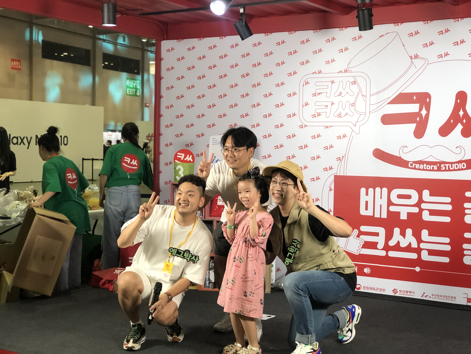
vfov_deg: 25.7
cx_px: 236
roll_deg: -1.3
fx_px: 776
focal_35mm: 57
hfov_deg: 33.8
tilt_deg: -3.5
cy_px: 177
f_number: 2.8
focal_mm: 6.6
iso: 125
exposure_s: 1/30
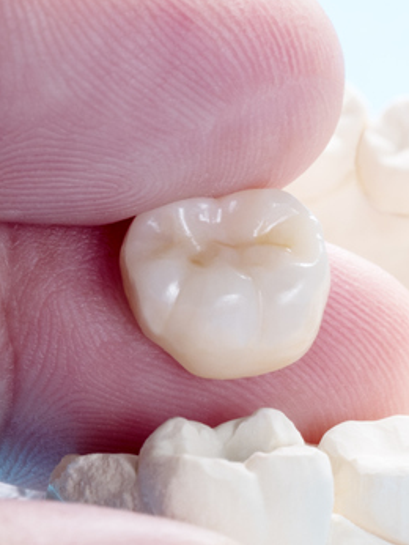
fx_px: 2848
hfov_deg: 8.2
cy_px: 333
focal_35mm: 181
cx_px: 401
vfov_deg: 10.9
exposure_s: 1.2
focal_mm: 60
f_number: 13
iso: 200
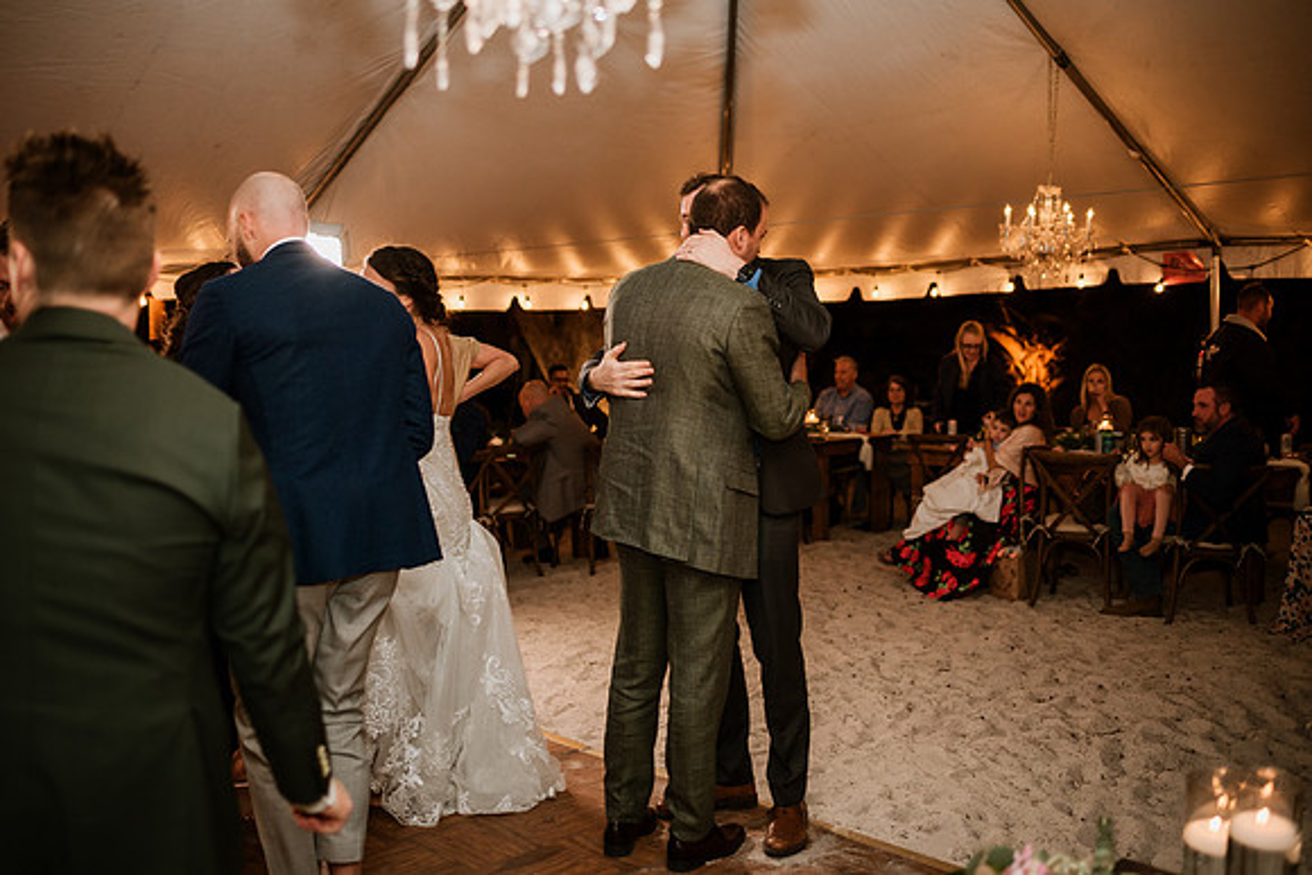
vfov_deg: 37.9
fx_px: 1276
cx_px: 656
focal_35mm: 35
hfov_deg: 54.4
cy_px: 438
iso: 500
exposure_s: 1/200
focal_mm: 35
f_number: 2
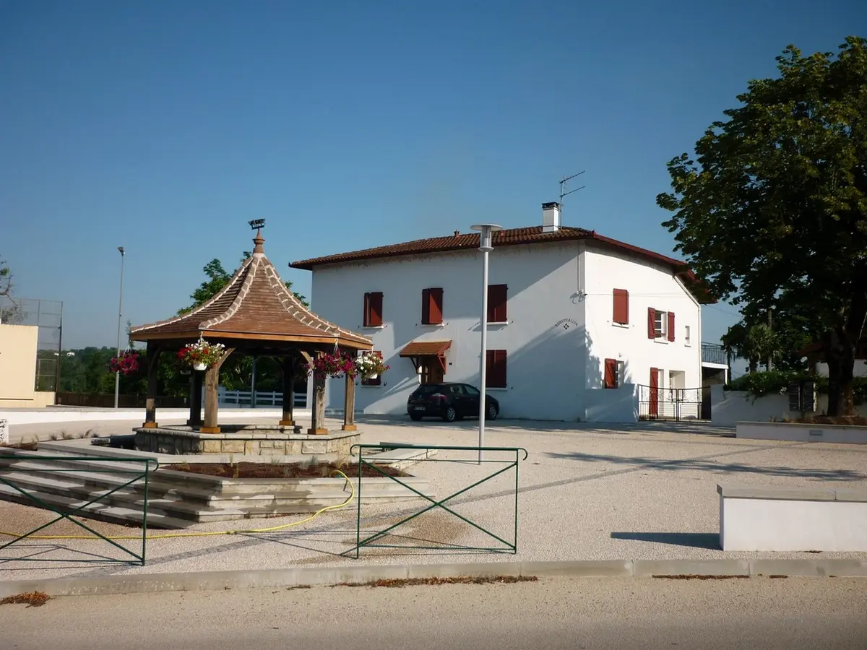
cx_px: 434
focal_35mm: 33
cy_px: 325
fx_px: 827
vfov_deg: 42.9
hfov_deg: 55.4
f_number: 8
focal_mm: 5.5
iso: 80
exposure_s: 1/250
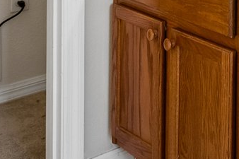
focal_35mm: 97
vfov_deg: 12.3
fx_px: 644
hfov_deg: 16.7
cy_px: -169
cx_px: 454
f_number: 8
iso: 800
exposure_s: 1/125
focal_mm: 16
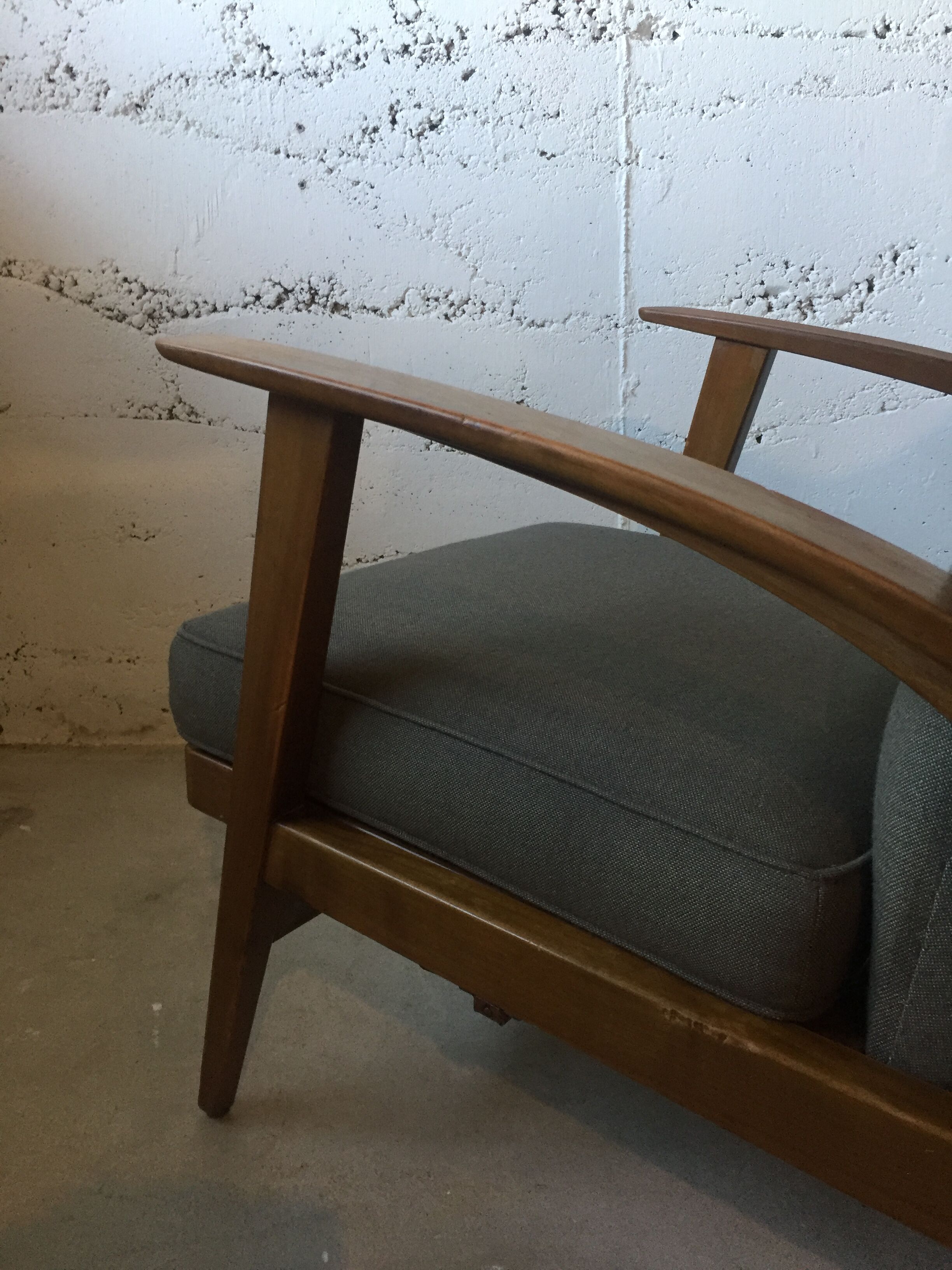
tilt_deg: -16.1
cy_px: 635
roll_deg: +2.1
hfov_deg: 48.2
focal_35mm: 29
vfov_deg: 61.7
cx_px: 476
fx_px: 1063
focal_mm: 4.15
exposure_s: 1/33
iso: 200
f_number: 2.2
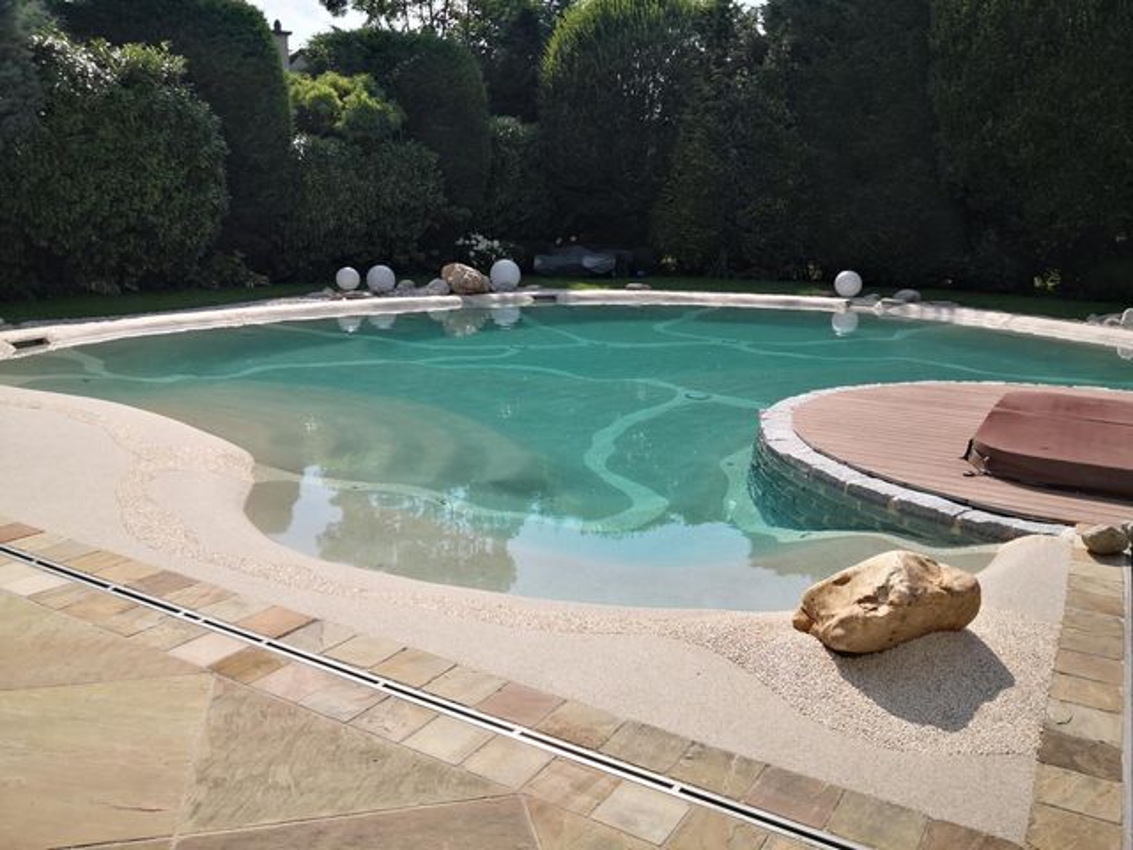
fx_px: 884
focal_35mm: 27
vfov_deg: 51.4
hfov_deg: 65.3
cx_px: 566
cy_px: 425
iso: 50
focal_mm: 3.95
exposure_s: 1/2404
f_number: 1.6
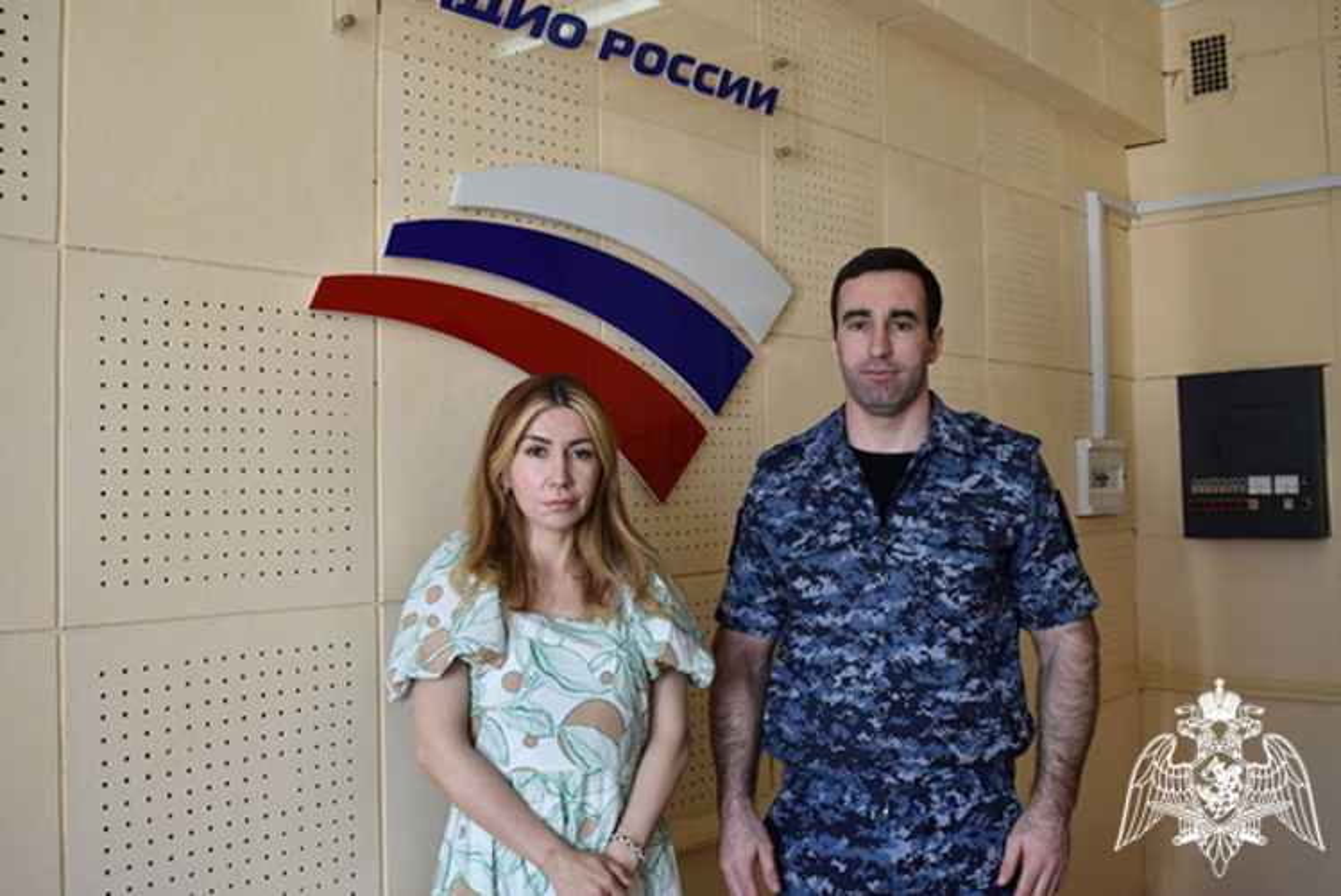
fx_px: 1230
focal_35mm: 33
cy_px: 448
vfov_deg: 40.0
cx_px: 670
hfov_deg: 57.2
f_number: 5.6
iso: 400
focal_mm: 22
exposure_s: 1/125
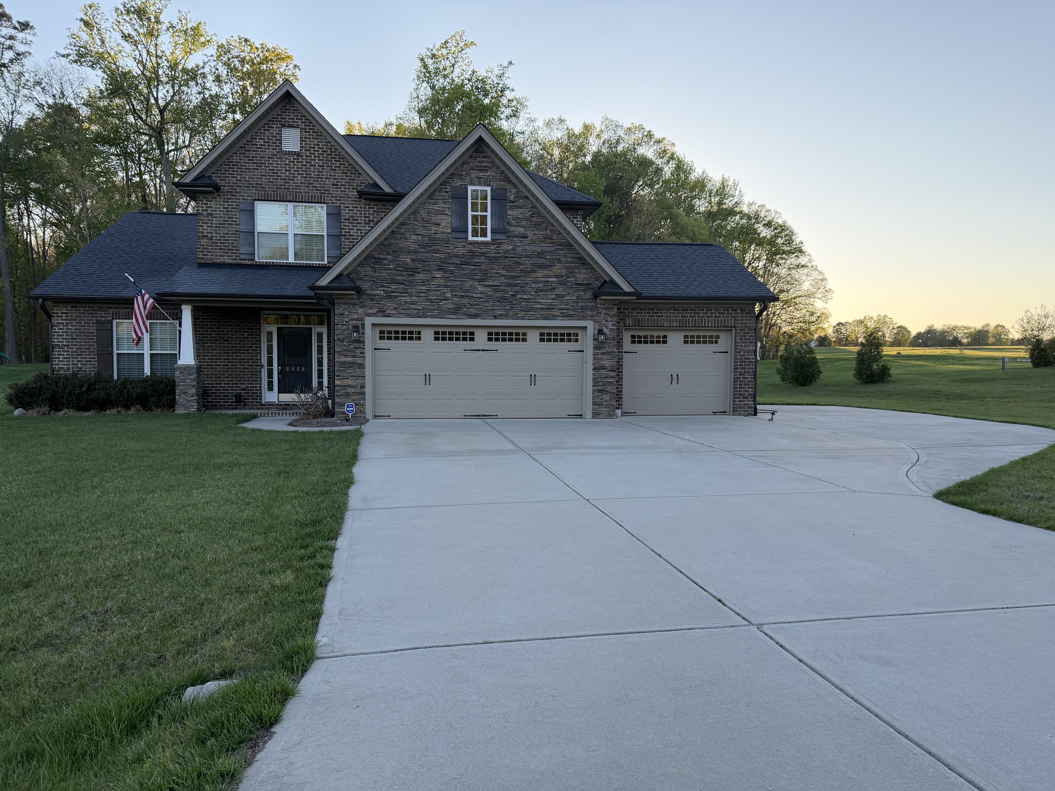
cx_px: 528
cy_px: 396
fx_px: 731
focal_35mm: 24
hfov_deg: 71.6
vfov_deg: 56.8
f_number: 1.78
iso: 100
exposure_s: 1/967
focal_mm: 6.76
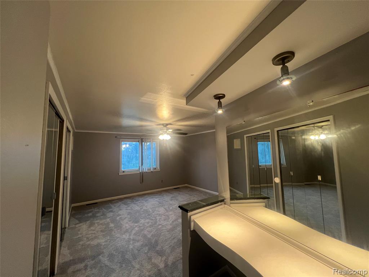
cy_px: 138
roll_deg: +2.0
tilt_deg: +5.8
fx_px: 139
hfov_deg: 106.2
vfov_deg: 89.9
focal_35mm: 13
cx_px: 184
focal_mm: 1.57
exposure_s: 1/60
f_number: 1.8
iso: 250
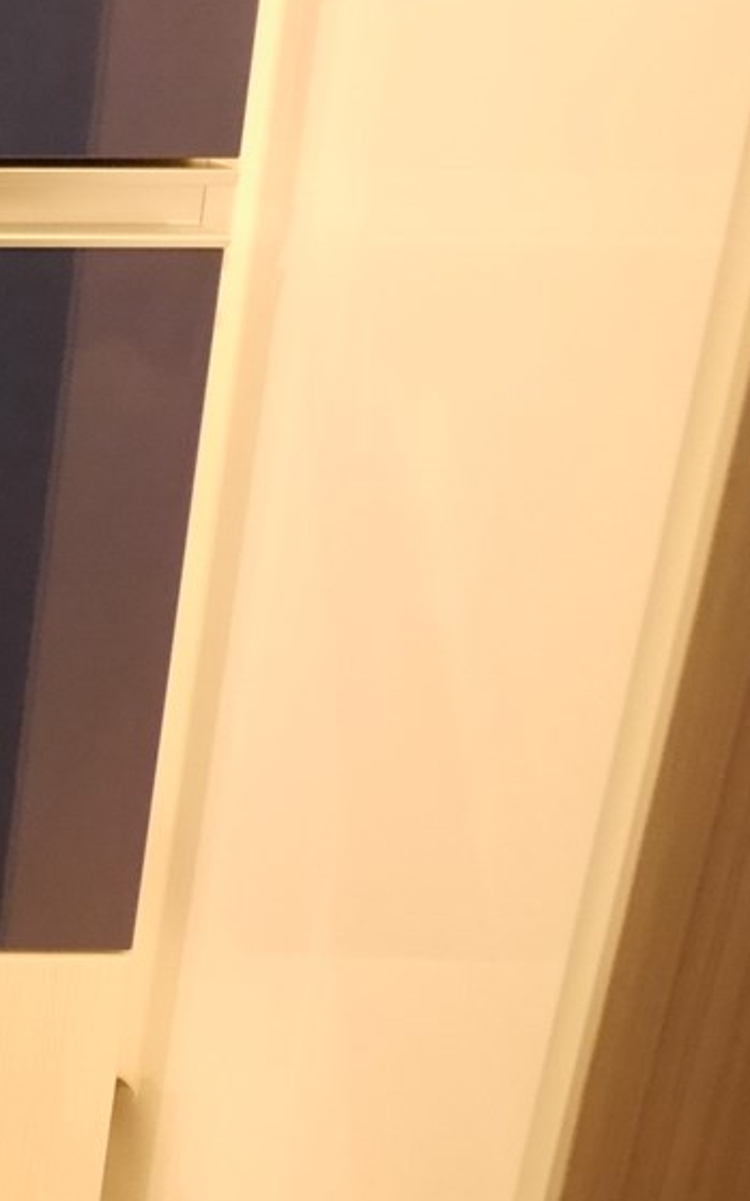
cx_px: -524
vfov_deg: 51.6
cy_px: 176
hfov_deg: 23.6
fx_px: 1113
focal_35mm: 34
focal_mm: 7
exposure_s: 1/40
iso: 3200
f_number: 4
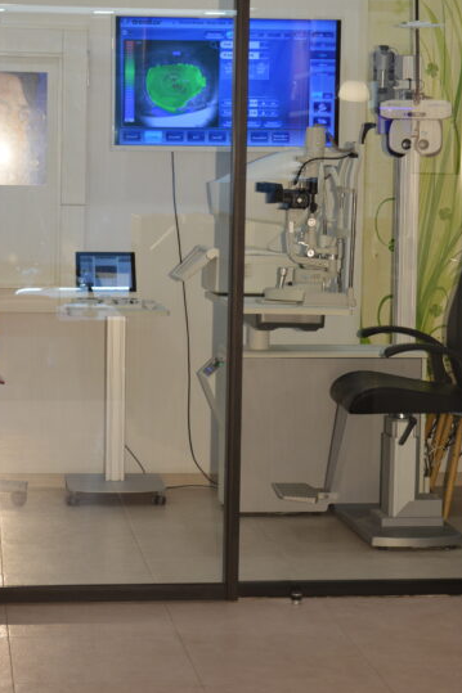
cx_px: 241
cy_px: 275
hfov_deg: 14.4
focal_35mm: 95
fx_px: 1830
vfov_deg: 21.4
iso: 250
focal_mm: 50
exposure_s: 1/60
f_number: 5
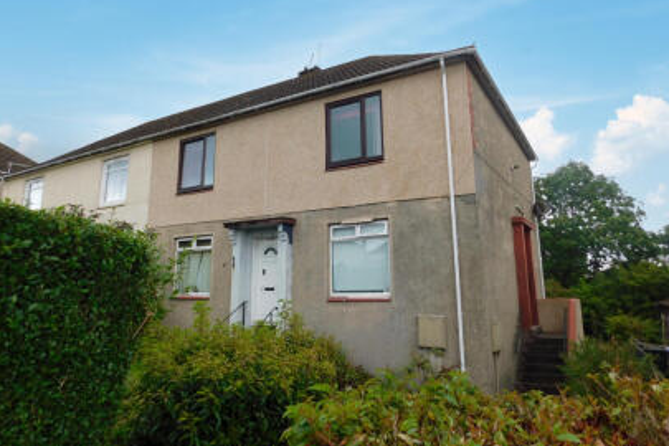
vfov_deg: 51.1
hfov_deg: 71.5
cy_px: 191
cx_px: 321
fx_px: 465
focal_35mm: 25
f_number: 3
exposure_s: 1/400
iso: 125
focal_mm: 4
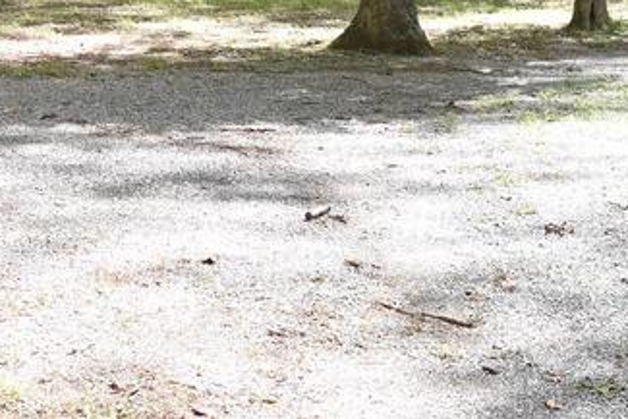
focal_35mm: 85
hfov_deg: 23.7
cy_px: -238
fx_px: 1483
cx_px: 452
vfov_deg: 14.8
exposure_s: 1/160
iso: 220
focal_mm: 18
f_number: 5
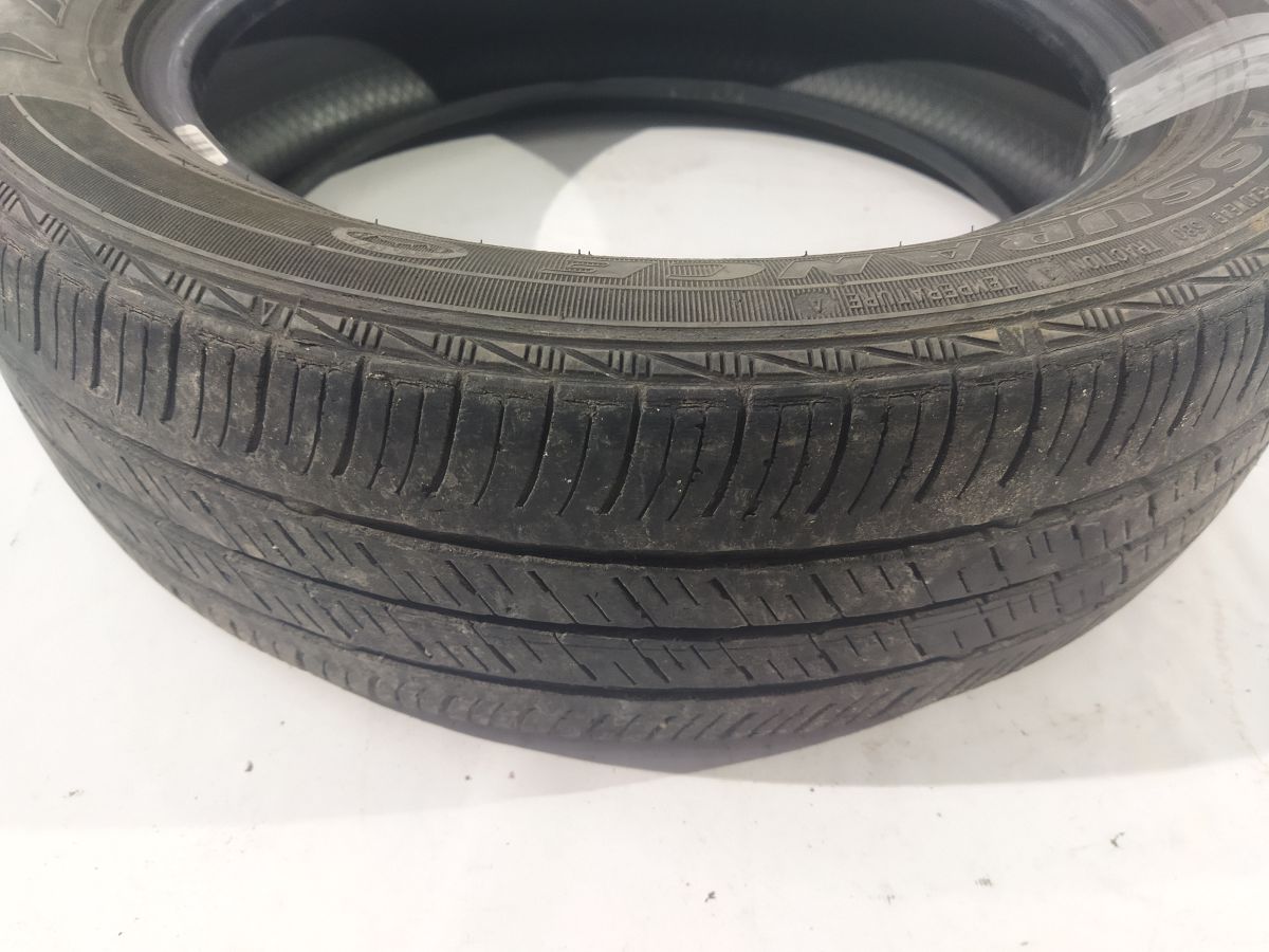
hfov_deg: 65.3
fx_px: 990
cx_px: 634
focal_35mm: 27
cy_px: 476
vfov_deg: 51.4
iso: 268
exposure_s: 1/33
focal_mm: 4.71
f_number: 1.79
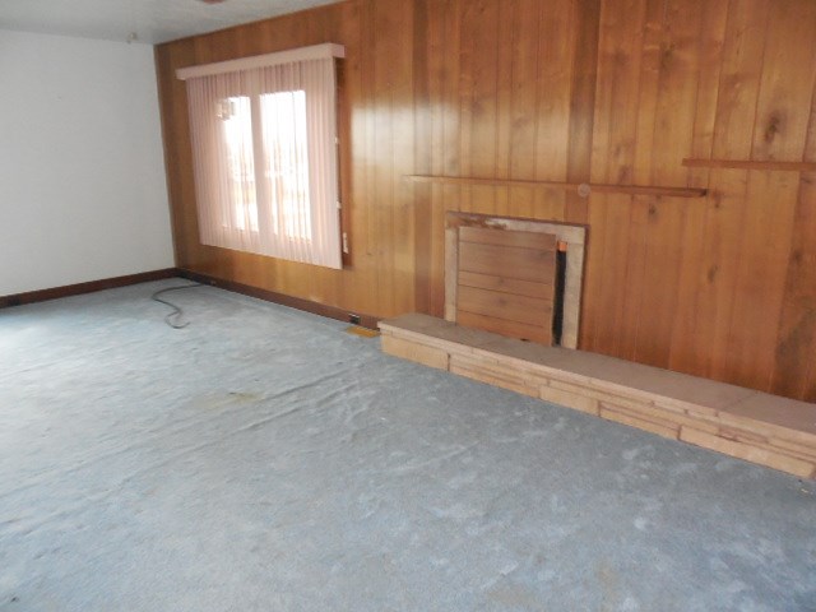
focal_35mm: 26
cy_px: 306
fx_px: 613
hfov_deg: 67.3
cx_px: 408
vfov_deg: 53.1
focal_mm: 4.6
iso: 1000
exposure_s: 1/25
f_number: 3.5
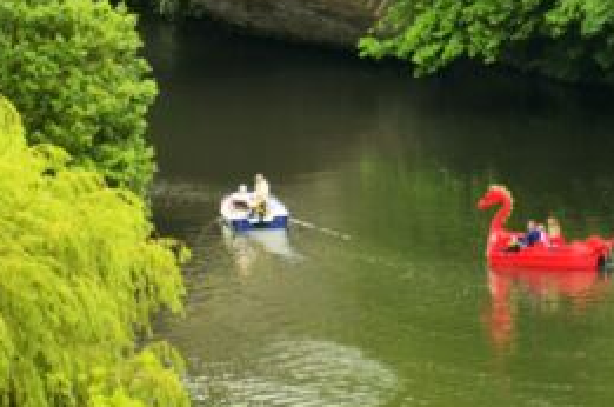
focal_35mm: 551
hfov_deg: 3.7
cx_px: 510
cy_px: 29
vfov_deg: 2.5
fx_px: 9380
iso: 200
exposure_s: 1/100
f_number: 5.6
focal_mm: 150
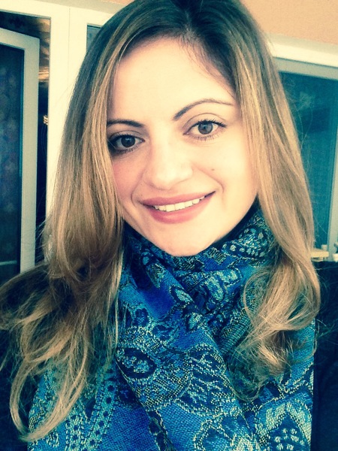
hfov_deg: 40.7
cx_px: 169
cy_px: 226
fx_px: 456
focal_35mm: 35
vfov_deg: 52.6
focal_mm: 2.18
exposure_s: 1/30
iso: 80
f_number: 2.4
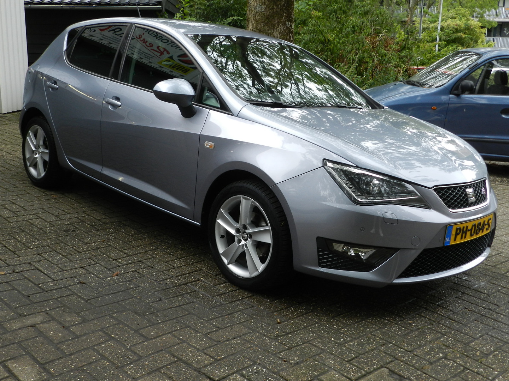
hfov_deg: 49.0
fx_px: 559
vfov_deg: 37.7
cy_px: 190
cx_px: 254
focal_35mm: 38
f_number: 4
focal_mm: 6.7
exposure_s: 1/60
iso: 160
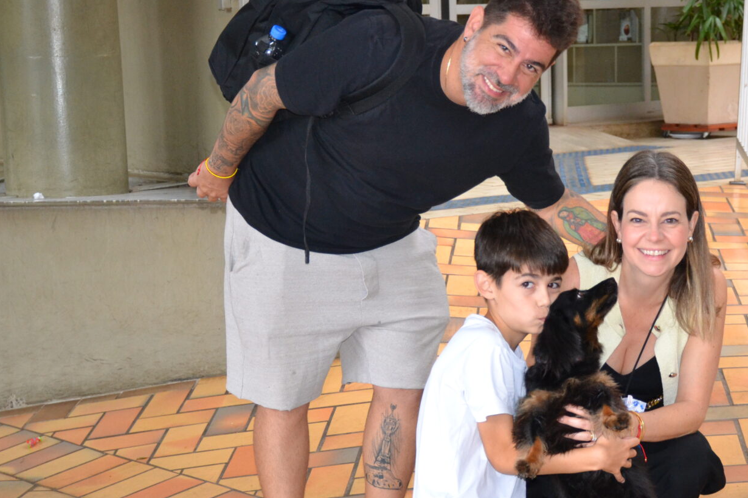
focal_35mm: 89
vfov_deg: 15.3
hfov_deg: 22.8
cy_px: 295
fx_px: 1849
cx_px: 454
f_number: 4.2
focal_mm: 38
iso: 1250
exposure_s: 1/60
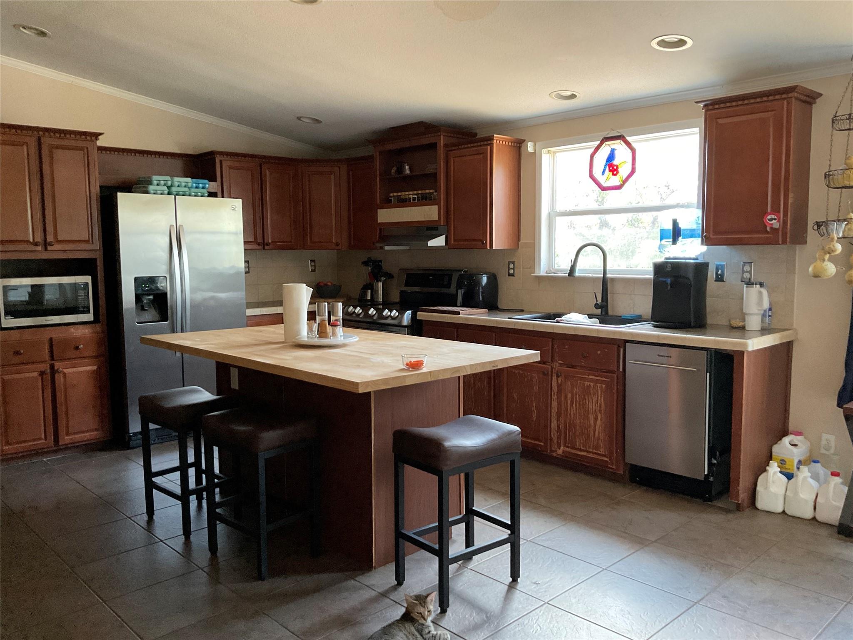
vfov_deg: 48.2
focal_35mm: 29
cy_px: 320
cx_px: 426
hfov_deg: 61.7
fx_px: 715
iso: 200
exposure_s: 1/60
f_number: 1.8
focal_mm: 3
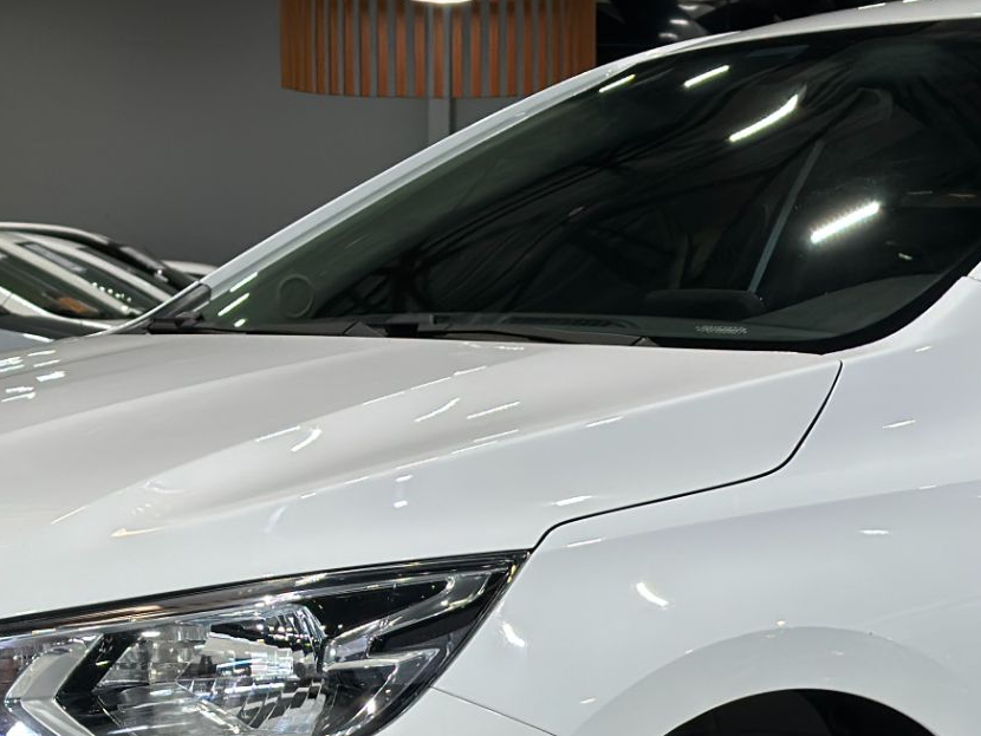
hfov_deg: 17.7
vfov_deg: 13.2
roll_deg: -0.7
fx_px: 3147
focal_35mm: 111
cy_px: 734
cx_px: 410
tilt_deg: -7.6
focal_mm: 6.86
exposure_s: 1/125
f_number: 1.78
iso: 100
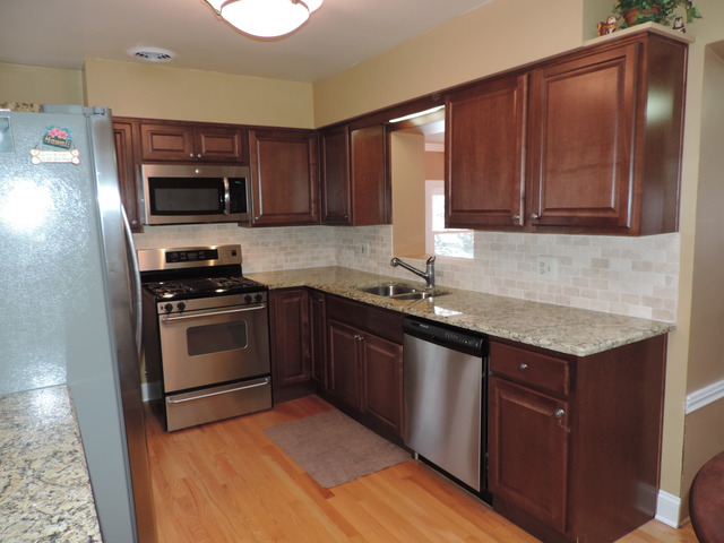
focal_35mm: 24
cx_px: 362
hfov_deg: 71.6
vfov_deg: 56.8
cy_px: 272
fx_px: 502
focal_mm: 4.3
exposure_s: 1/30
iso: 200
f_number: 3
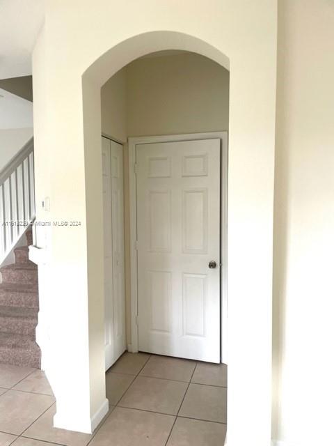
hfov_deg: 53.1
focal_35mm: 26
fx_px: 334
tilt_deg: -3.4
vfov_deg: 67.3
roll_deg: +0.5
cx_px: 167
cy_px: 223
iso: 125
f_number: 1.6
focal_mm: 4.2
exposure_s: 1/121
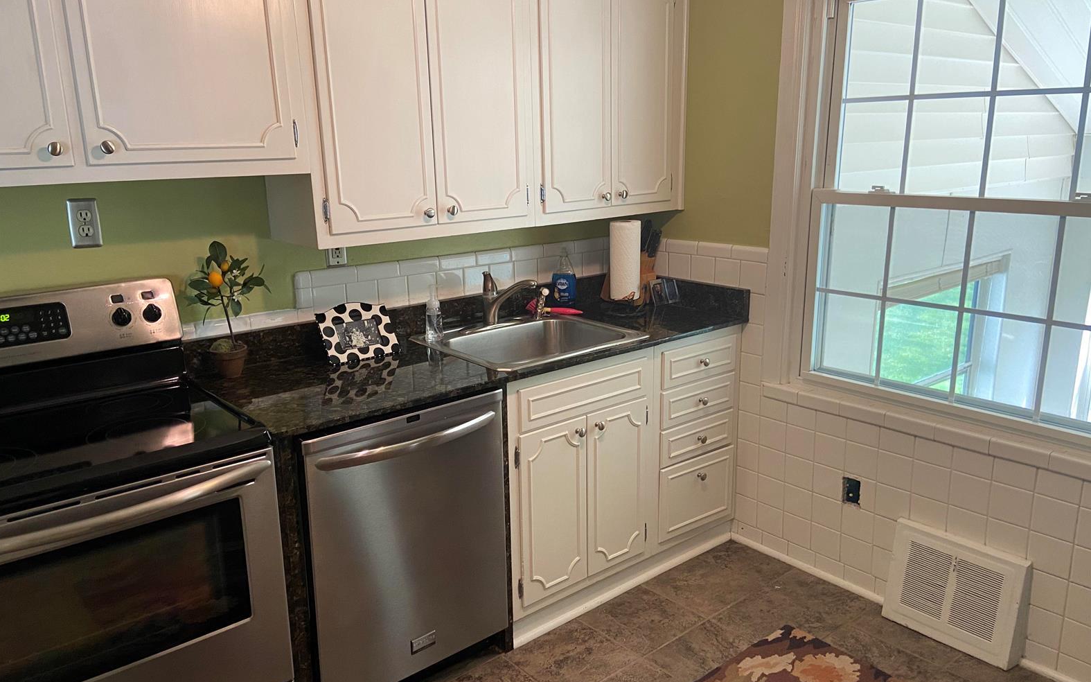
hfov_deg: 66.5
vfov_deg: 44.5
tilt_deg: -17.6
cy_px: 360
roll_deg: +1.7
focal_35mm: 28
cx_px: 549
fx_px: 832
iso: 160
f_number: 1.8
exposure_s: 1/60
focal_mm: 4.25
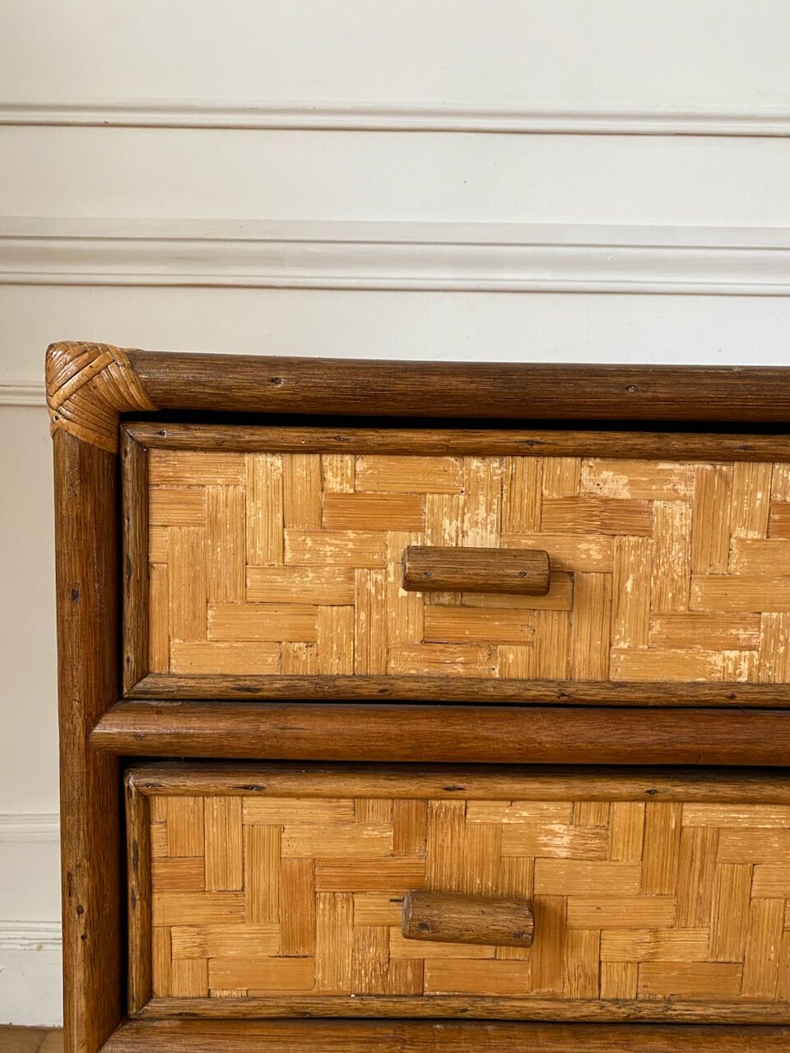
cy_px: 526
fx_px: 791
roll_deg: +0.1
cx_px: 395
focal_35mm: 26
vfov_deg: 67.3
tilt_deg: -4.8
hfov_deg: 53.1
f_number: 1.8
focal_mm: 4.25
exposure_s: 1/60
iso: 200
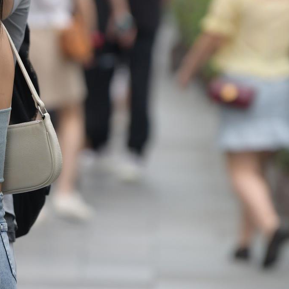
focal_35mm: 621
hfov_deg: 2.8
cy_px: 253
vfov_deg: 2.8
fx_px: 5866
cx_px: -39
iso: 400
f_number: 3.5
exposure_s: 1/500
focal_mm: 200
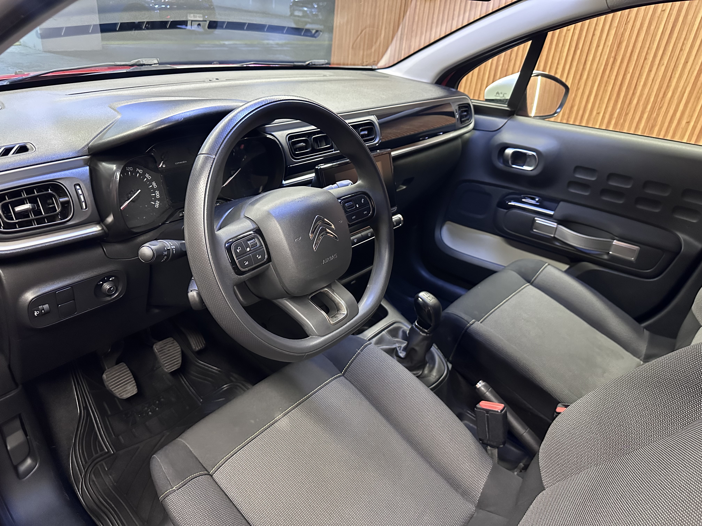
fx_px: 487
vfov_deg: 56.8
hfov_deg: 71.6
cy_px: 263
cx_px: 351
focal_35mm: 24
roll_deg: -6.0
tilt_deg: -28.4
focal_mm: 6.86
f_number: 1.78
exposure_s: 1/40
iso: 1000
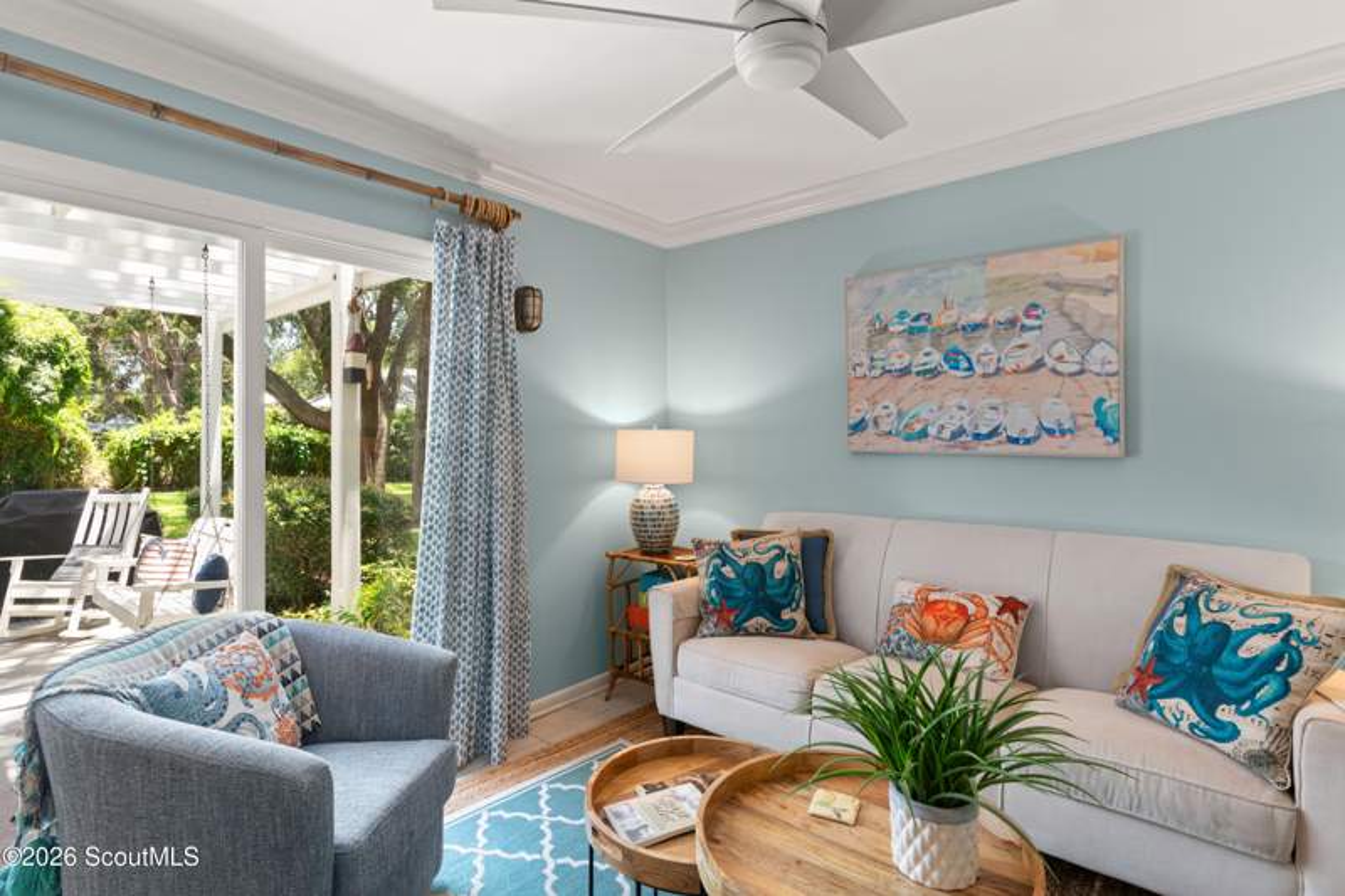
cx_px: 672
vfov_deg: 70.4
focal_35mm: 17
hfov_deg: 93.3
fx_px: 635
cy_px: 448
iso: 250
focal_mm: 17
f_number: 8
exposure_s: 1/2
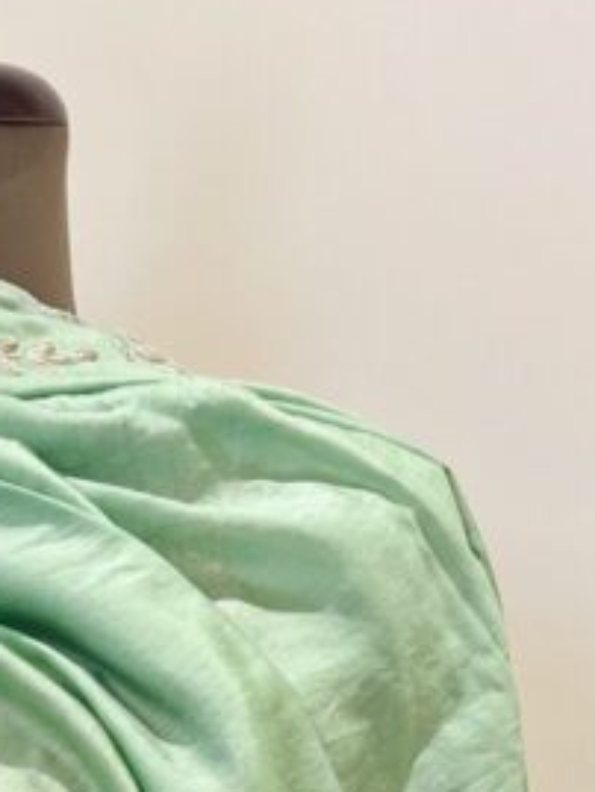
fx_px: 2359
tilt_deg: -2.3
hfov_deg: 13.3
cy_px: 1109
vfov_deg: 17.5
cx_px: -368
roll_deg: -0.6
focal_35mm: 103
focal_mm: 5.1
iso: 50
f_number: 1.6
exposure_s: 1/100
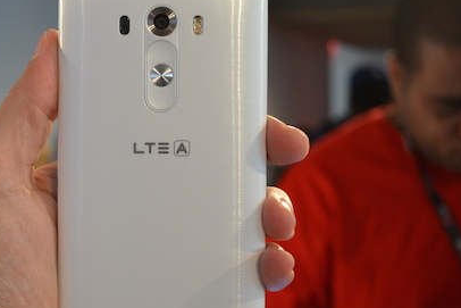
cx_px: 133
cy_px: 178
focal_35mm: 62
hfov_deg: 31.9
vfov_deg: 21.9
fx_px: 794
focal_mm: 28
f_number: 4.5
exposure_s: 1/25
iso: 400
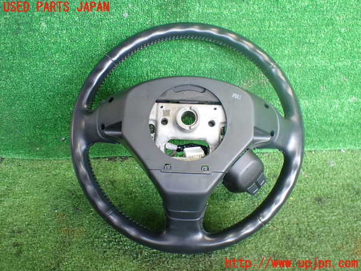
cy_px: 136
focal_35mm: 30
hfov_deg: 60.0
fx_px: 313
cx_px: 180
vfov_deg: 46.8
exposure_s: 1/100
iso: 800
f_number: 2.3
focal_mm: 5.4
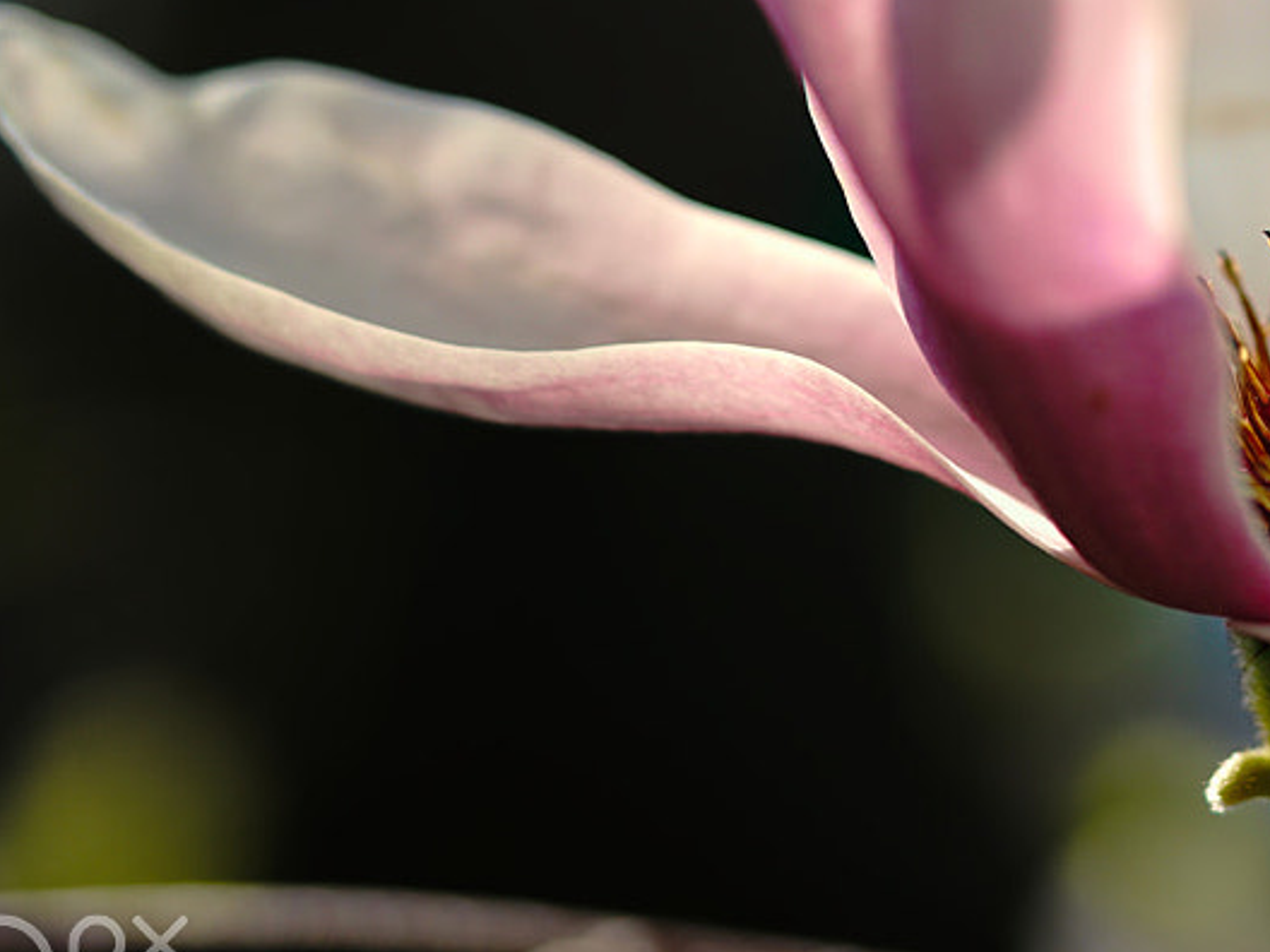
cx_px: 1515
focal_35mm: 262
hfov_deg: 7.5
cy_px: 4
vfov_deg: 5.7
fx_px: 9612
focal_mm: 90
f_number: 2.8
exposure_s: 1/800
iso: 80
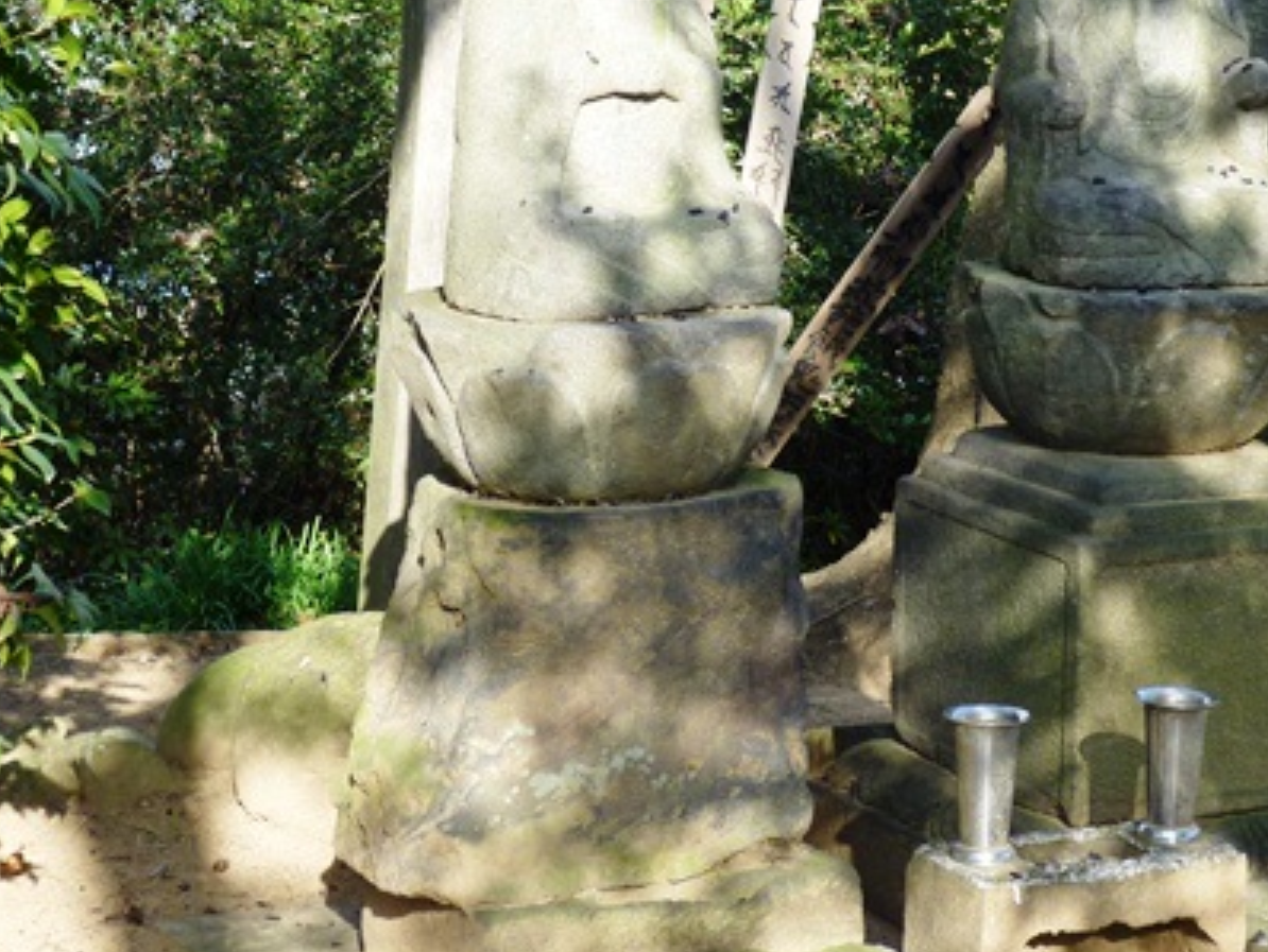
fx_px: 3592
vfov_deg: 15.0
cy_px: 201
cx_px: 822
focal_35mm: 98
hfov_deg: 20.0
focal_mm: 11
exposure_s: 1/80
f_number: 4.7
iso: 80
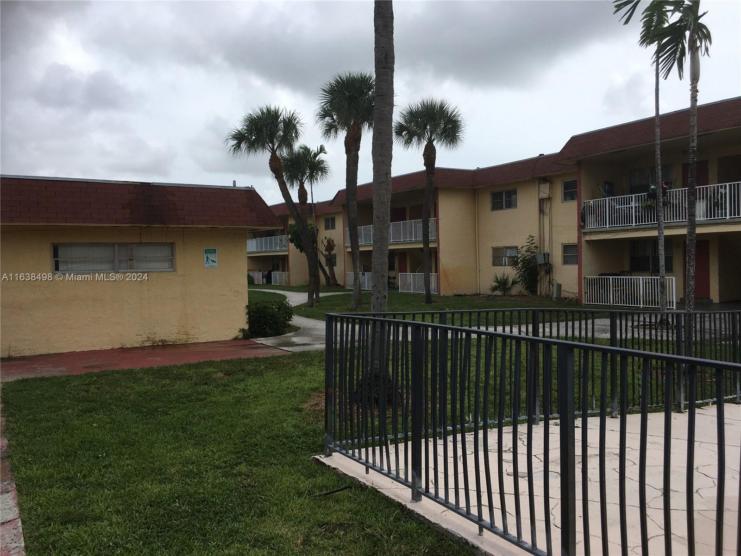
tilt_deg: -0.7
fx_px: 621
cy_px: 278
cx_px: 370
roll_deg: +2.5
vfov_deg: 48.2
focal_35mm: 29
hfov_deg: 61.7
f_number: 2.2
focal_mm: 4.15
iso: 25
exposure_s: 1/1972
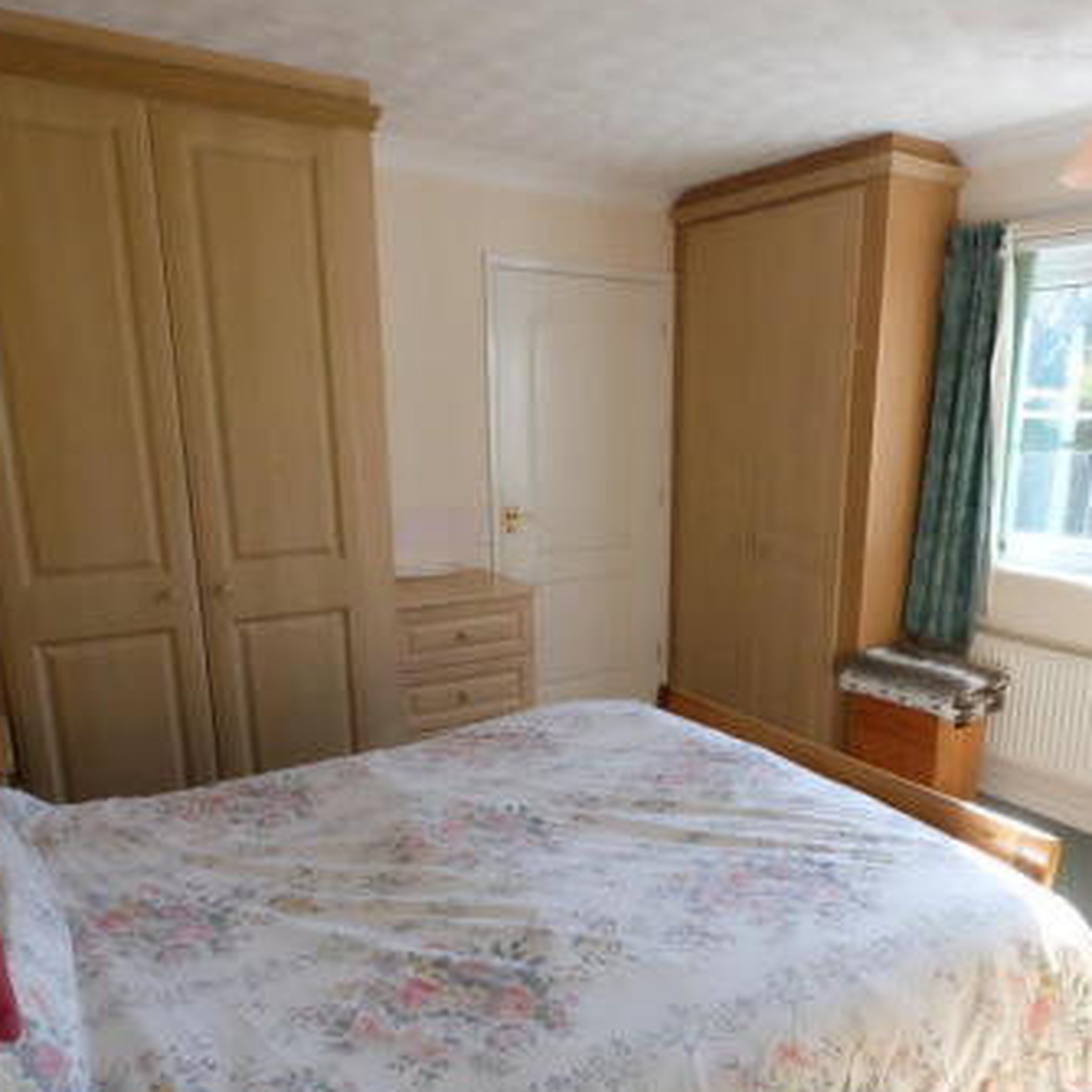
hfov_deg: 62.4
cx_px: 656
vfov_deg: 62.5
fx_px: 892
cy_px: 646
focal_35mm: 25
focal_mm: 10
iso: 6400
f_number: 9
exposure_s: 1/420
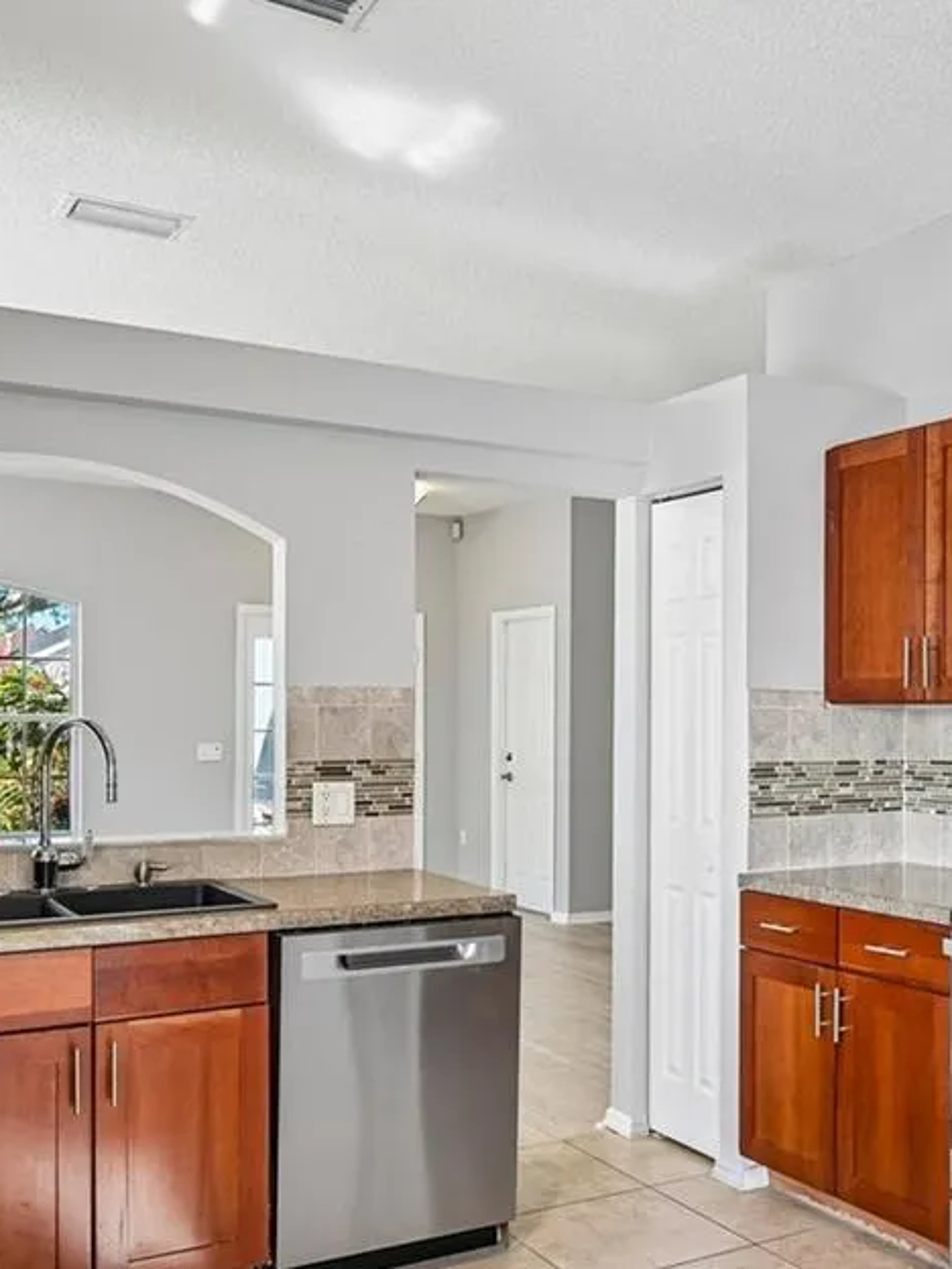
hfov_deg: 37.1
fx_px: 1402
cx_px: 639
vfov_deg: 48.6
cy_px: 710
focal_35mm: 38
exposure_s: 1/25
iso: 400
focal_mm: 15.5
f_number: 8
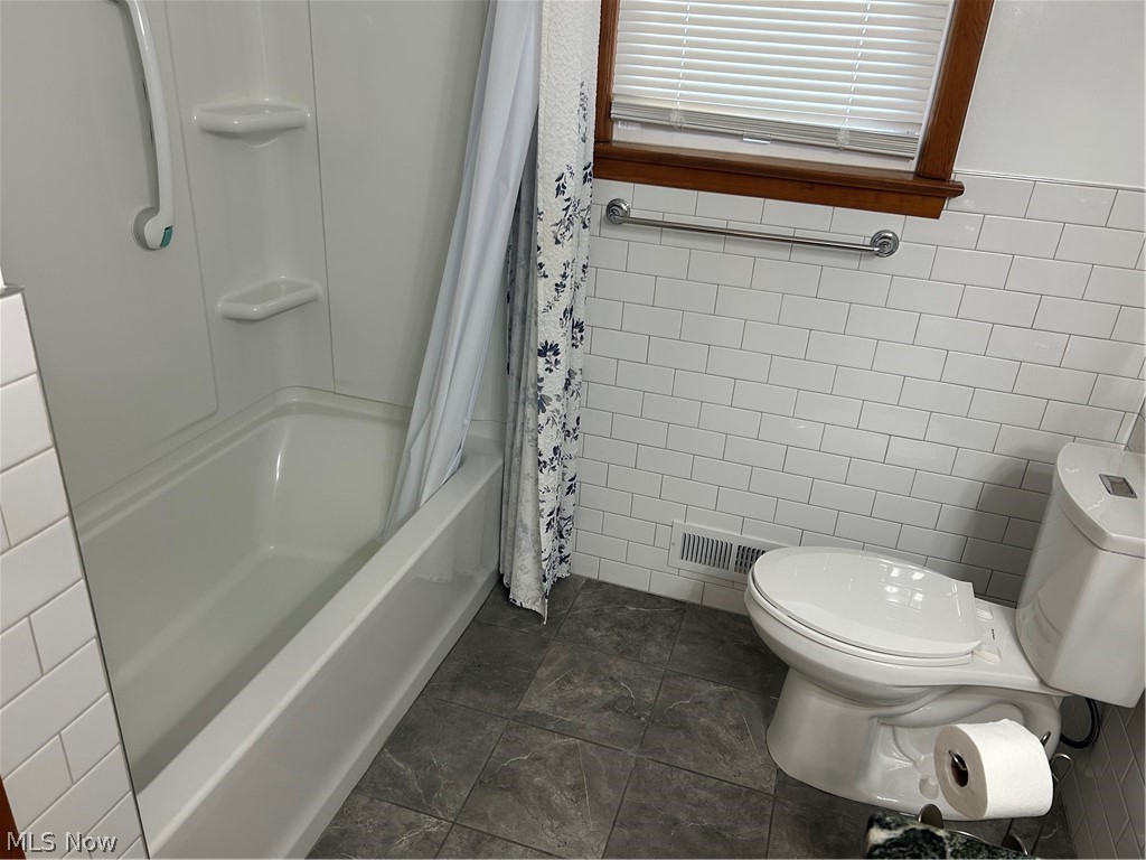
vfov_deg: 53.1
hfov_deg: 67.3
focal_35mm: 26
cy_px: 430
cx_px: 573
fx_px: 861
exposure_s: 1/120
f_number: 1.5
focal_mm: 5.7
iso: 100
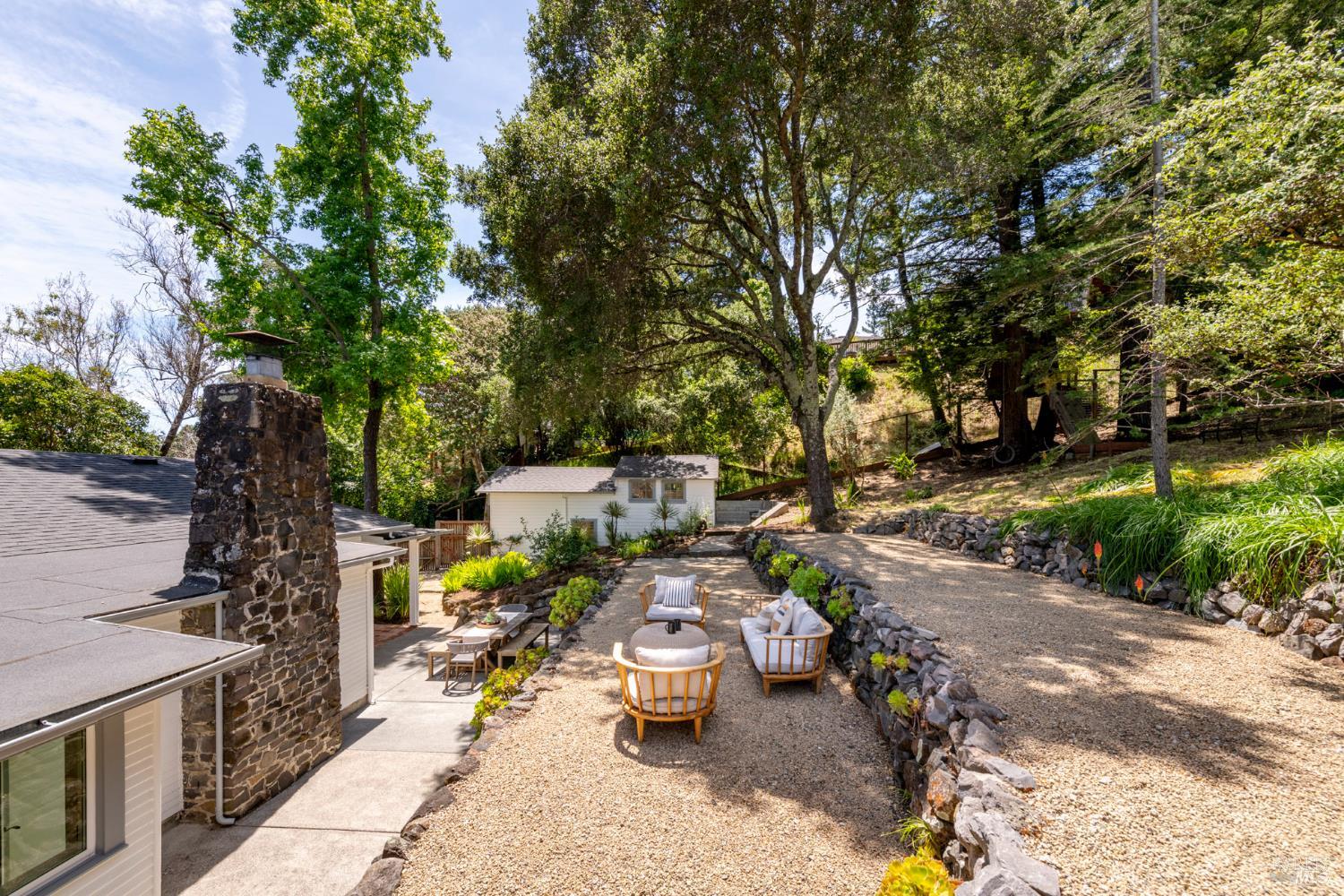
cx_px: 672
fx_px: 523
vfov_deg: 81.2
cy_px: 448
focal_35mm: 14
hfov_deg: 104.3
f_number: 9
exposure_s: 1/200
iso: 200
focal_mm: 14
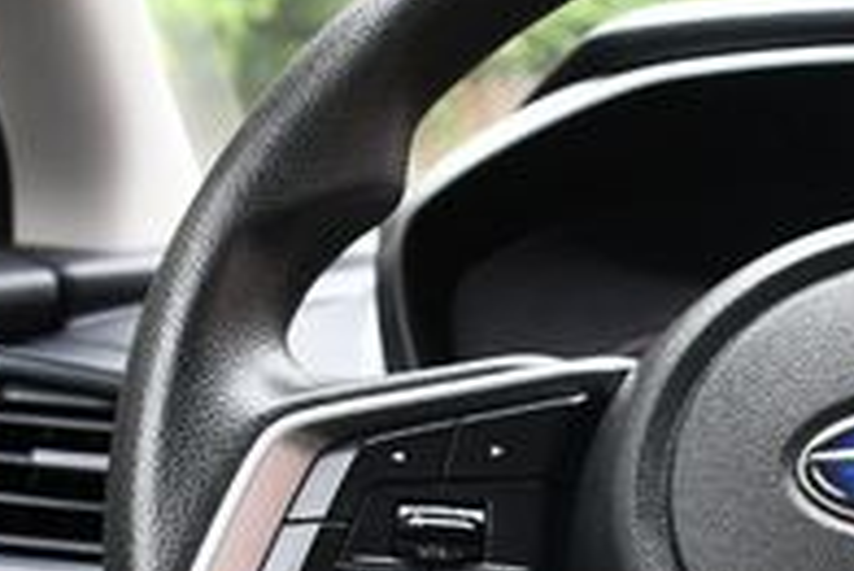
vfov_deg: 15.4
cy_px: 519
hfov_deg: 22.0
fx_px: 2089
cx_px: 911
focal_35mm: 88
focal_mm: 18
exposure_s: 1/250
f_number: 3.5
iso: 800
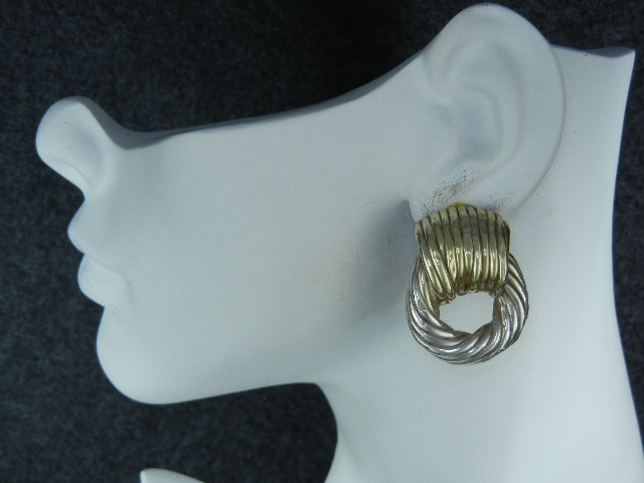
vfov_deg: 21.6
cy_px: 242
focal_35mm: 68
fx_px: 1265
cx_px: 322
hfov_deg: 28.6
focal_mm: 12.2
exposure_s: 1/30
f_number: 4.1
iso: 173
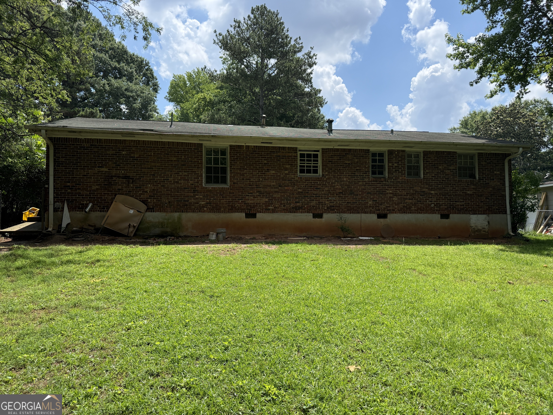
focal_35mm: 24
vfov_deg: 56.8
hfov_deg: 71.6
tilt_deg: +2.3
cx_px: 276
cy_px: 208
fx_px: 383
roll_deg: +0.1
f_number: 1.78
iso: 100
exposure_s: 1/3953
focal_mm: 6.76
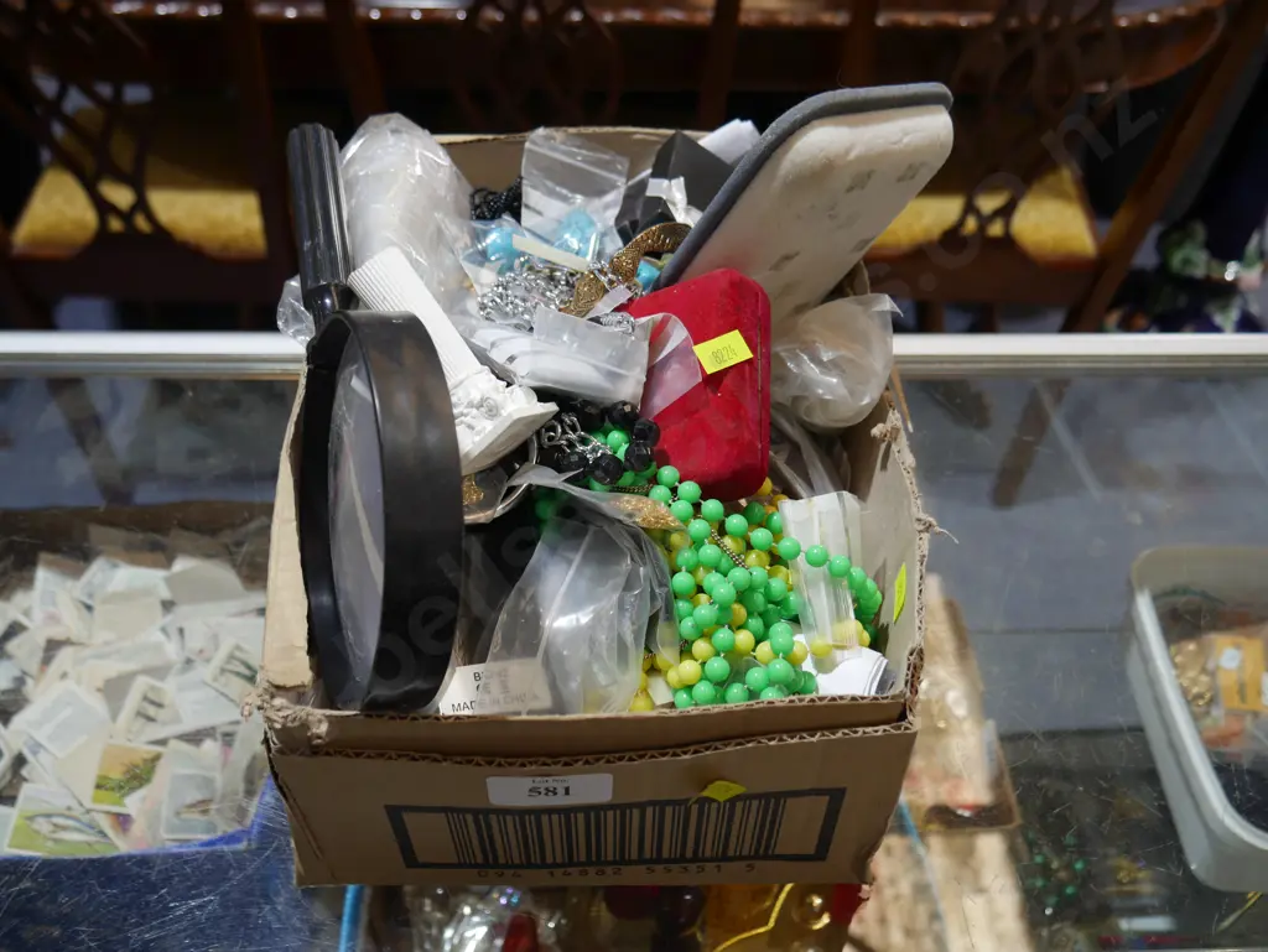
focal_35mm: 30
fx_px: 1099
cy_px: 476
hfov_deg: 59.9
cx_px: 634
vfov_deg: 46.8
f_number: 3.6
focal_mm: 15
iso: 200
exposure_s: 1/60
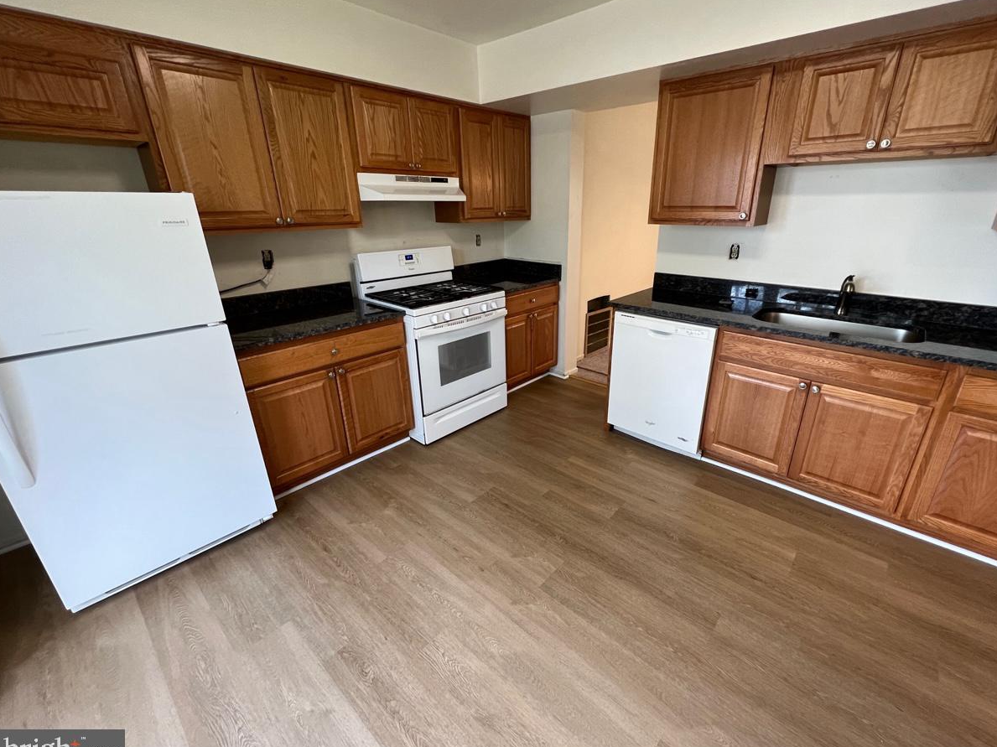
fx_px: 403
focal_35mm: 14
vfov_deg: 85.6
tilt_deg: -20.5
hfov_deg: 101.9
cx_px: 531
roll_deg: +0.5
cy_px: 370
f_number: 1.8
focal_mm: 1.57
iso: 200
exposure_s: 1/120
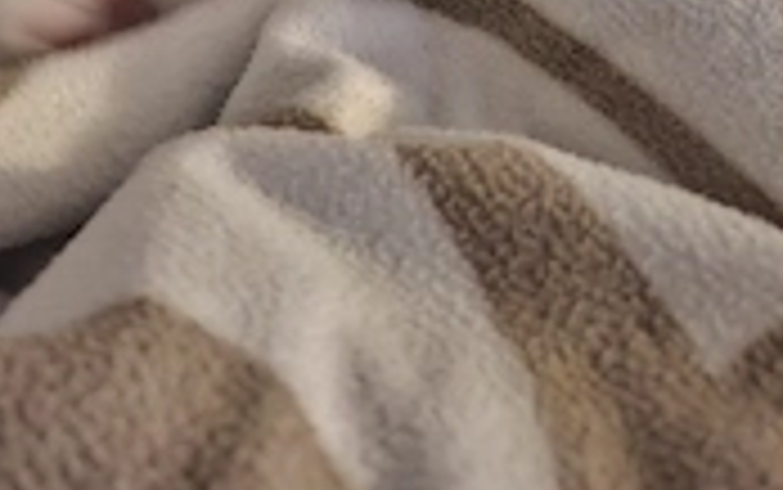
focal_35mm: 56
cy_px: -283
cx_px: 261
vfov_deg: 19.6
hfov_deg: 35.9
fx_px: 1196
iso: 1250
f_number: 1.8
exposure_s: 1/14
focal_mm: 5.54
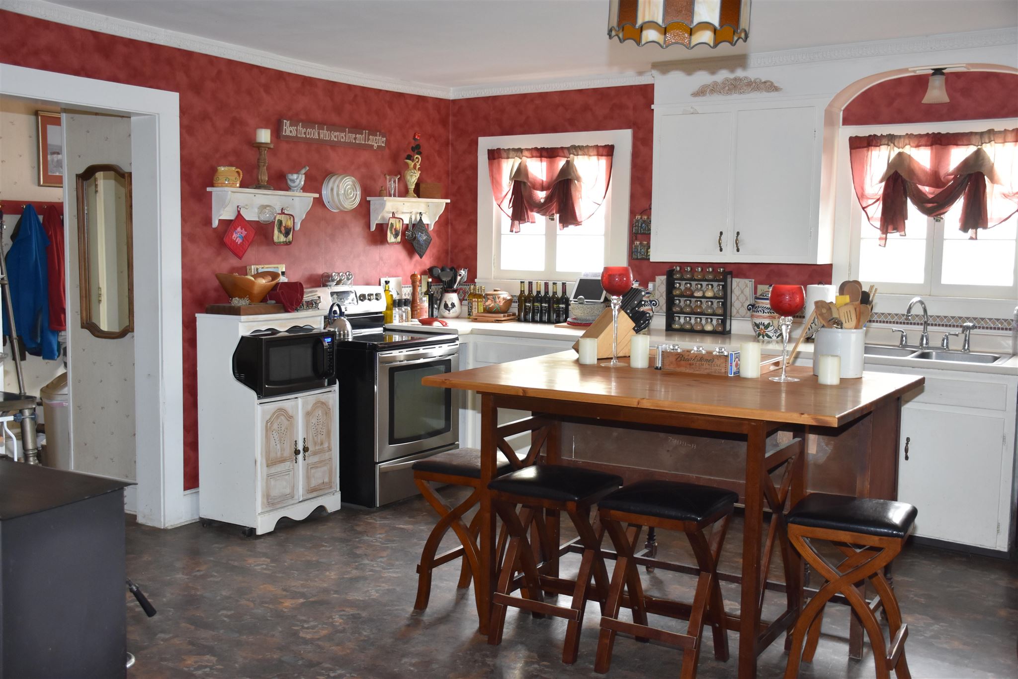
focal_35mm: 36
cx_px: 509
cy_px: 340
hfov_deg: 53.1
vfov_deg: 36.9
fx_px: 1018
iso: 900
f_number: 4
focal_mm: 24
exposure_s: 1/60
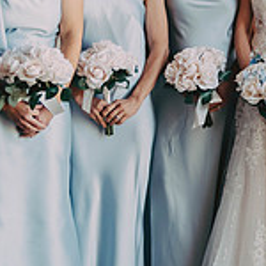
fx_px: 1182
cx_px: 257
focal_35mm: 136
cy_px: 45
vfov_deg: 12.8
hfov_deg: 12.7
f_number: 2.8
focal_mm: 40
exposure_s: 1/800
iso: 800
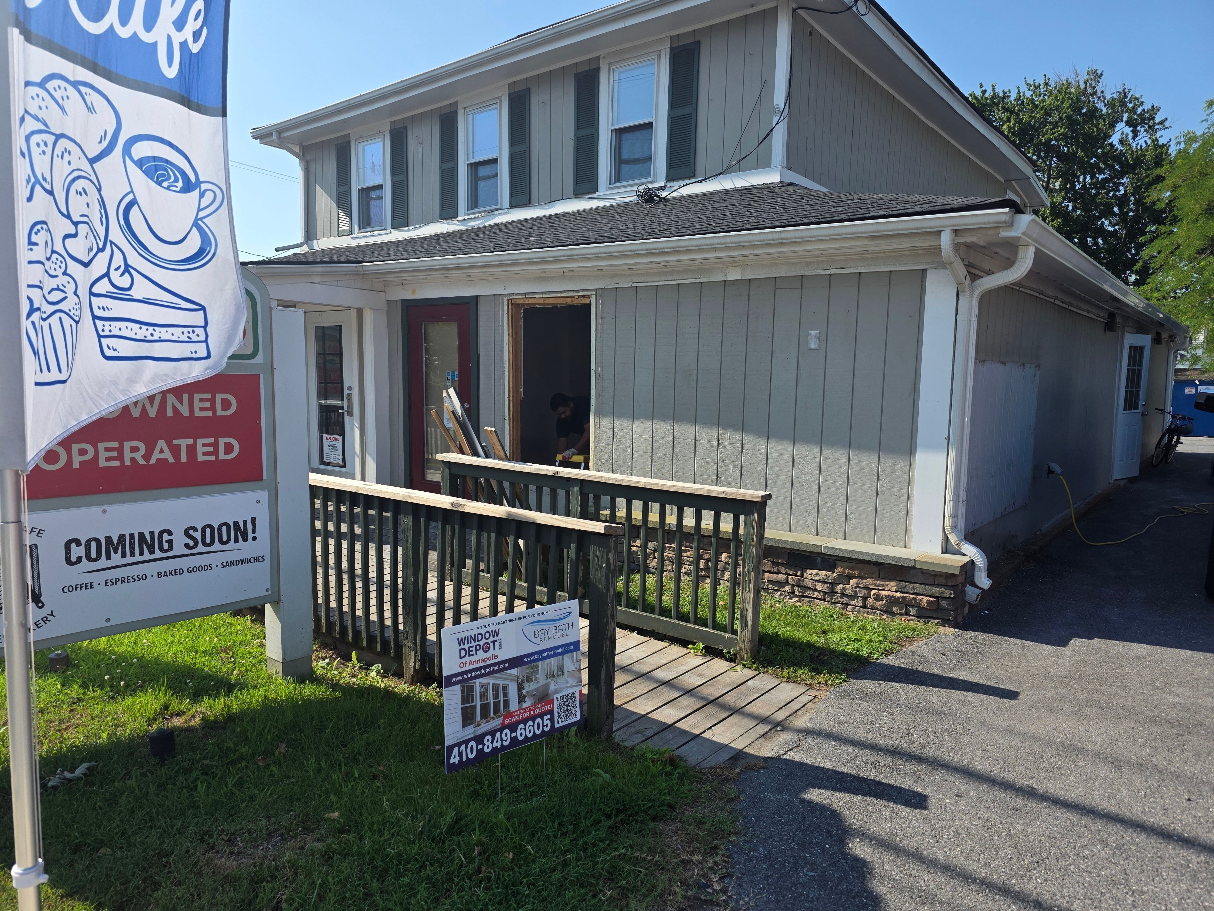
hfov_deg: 73.9
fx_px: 807
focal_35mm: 23
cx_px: 607
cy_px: 456
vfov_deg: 58.9
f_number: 1.7
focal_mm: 6.3
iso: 80
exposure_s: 1/4145
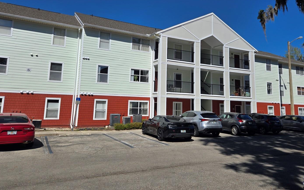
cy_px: 73
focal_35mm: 28
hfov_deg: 66.4
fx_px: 232
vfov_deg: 44.2
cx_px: 161
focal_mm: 5.4
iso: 25
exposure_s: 1/3327
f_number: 1.8
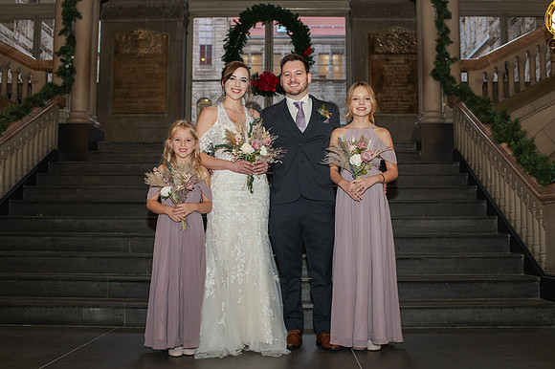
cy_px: 175
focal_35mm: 41
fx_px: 625
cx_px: 284
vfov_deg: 32.9
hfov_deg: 47.9
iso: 1000
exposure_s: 1/200
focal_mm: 35
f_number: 3.5
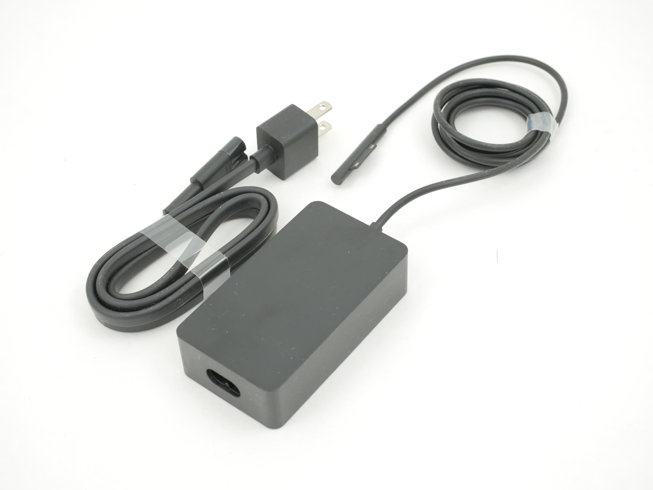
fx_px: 1132
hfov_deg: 32.2
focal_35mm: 60
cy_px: 245
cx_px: 326
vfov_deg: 24.4
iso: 800
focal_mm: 30
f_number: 5.6
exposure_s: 1/100
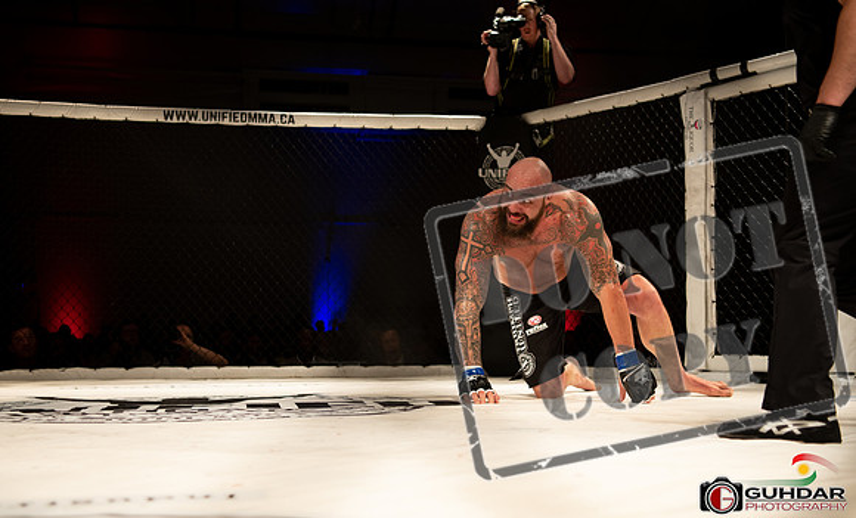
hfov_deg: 41.8
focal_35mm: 48
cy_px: 295
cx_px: 442
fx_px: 1120
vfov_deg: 26.0
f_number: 2.8
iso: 500
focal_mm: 42
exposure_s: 1/1000
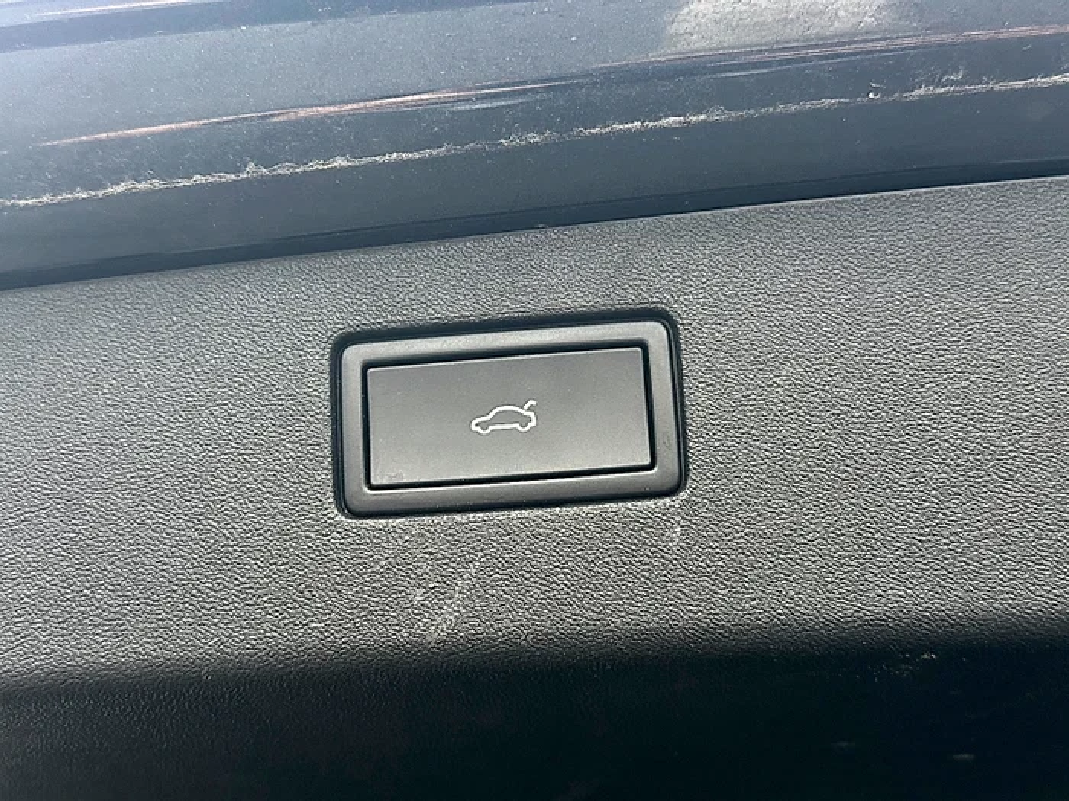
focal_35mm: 48
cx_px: 534
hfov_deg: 39.7
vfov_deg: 30.3
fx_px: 1482
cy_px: 400
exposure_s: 1/331
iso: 64
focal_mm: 6.86
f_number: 1.78
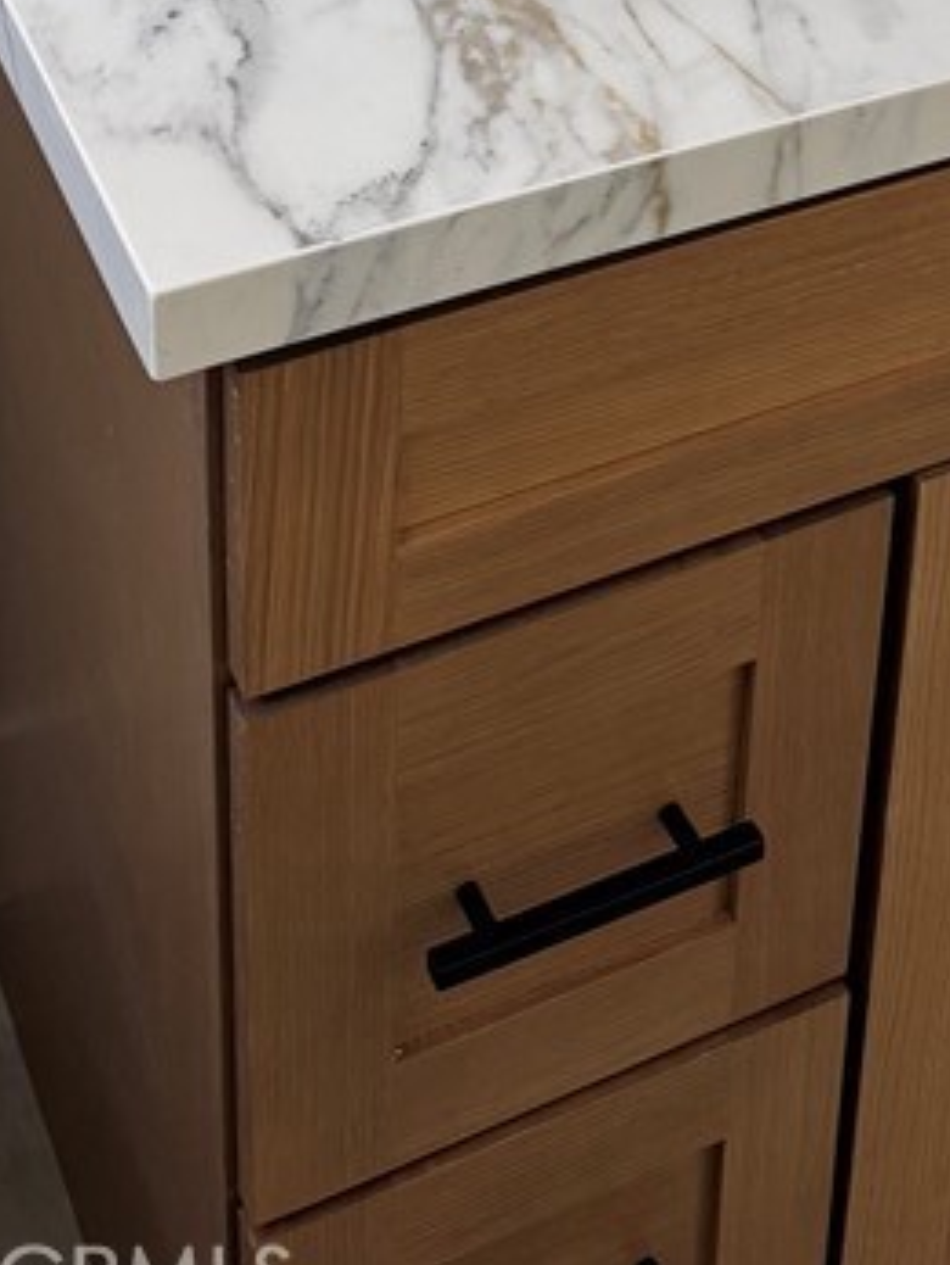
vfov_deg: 23.1
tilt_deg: -22.4
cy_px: -541
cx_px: 552
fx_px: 2595
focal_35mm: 71
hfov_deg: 20.7
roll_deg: -0.9
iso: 160
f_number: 1.78
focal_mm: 6.76
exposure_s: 1/120
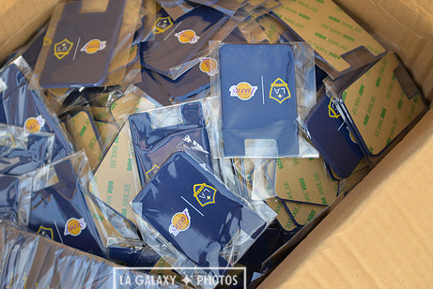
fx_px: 1059
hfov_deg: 23.1
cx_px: 179
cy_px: 139
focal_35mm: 88
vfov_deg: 15.6
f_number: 2.8
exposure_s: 1/640
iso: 560
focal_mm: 70
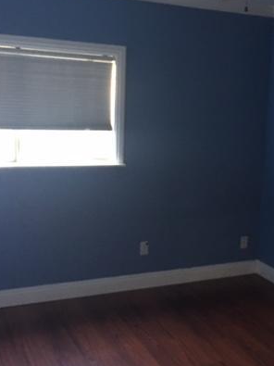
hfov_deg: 30.7
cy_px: 167
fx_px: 496
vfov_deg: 40.4
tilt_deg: -5.8
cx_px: 171
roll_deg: -2.9
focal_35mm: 47
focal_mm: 4.15
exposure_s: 1/4
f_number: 2.2
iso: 64
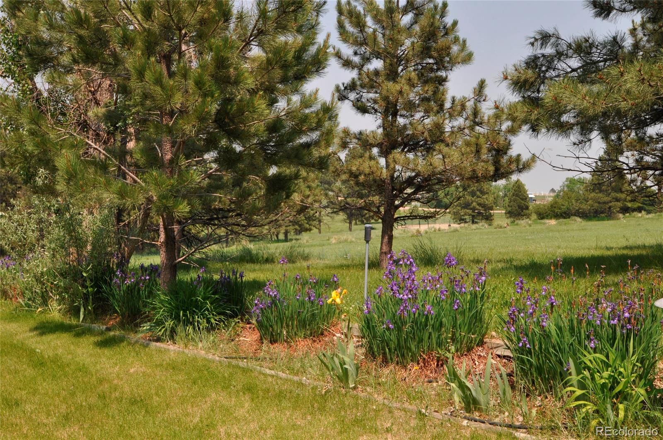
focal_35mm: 36
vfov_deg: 36.8
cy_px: 220
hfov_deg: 53.2
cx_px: 332
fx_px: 662
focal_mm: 24
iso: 200
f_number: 11
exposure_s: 1/200
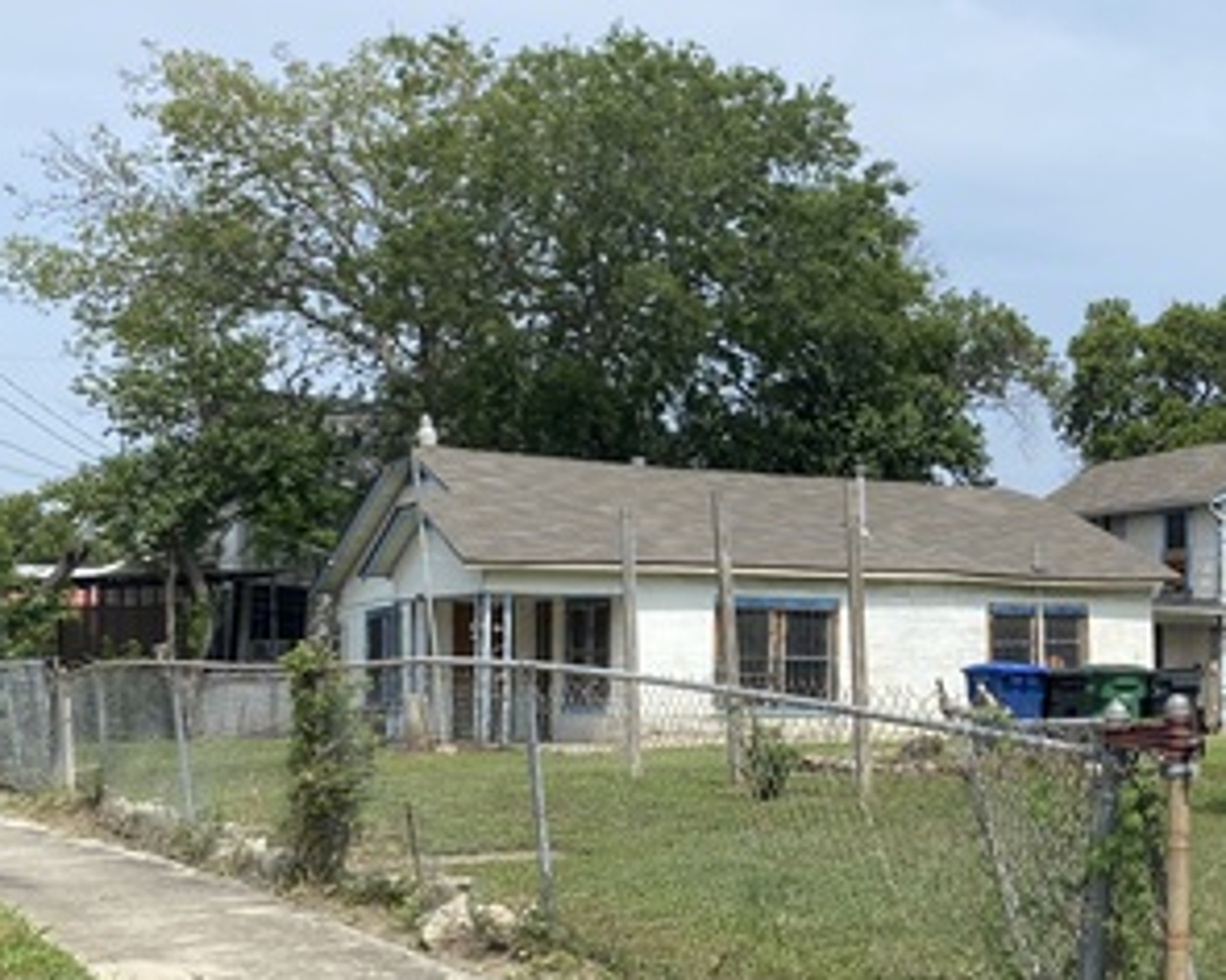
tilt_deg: +2.3
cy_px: 590
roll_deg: +0.4
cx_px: 1234
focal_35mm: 55
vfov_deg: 27.5
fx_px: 1996
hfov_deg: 31.5
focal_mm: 4.25
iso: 32
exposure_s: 1/3300
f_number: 1.8
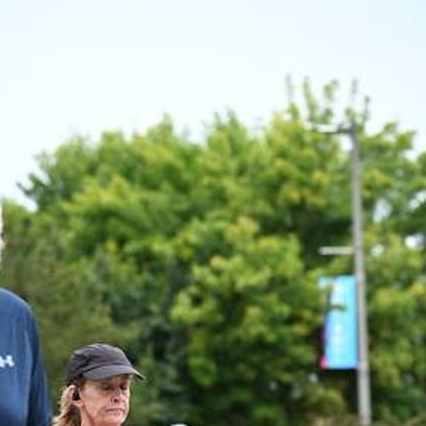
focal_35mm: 171
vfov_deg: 10.2
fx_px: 2381
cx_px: 164
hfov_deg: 10.2
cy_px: 404
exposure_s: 1/640
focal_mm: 104
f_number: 4
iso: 1600
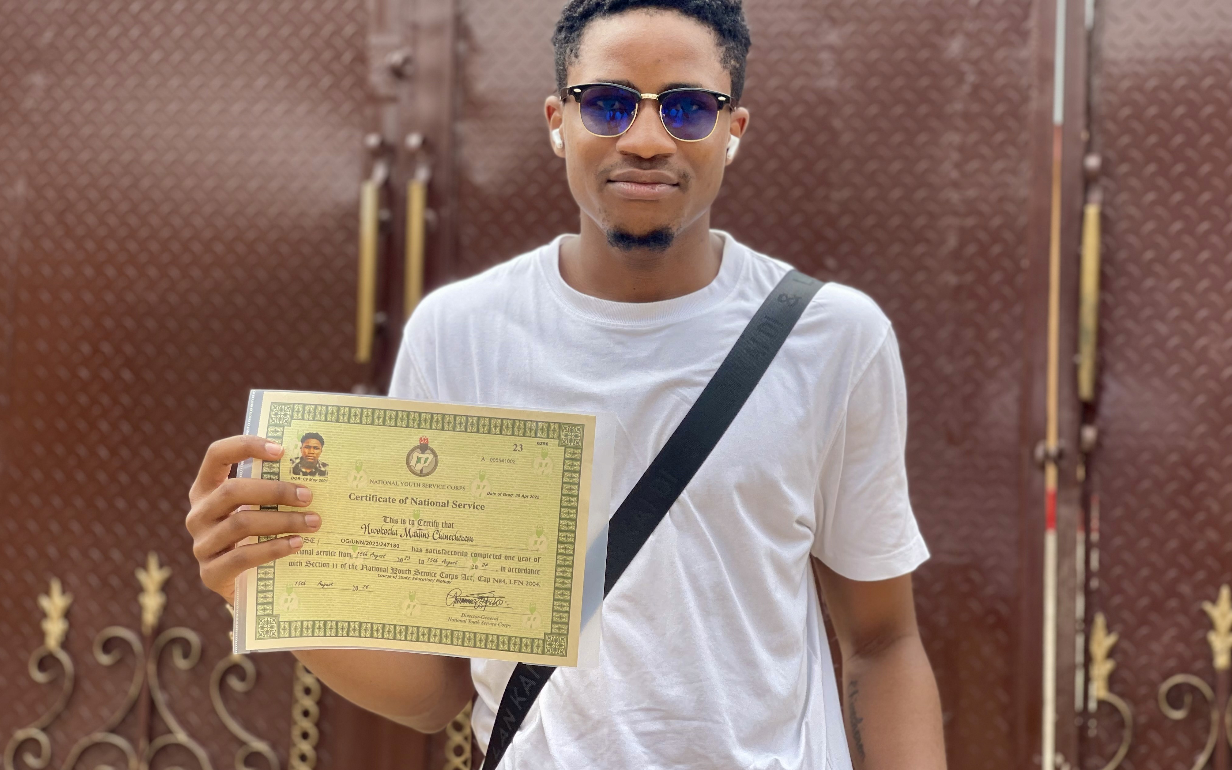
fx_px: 2283
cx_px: 616
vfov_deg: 19.1
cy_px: 315
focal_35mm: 68
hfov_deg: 30.2
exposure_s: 1/175
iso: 25
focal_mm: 7.5
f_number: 2.2
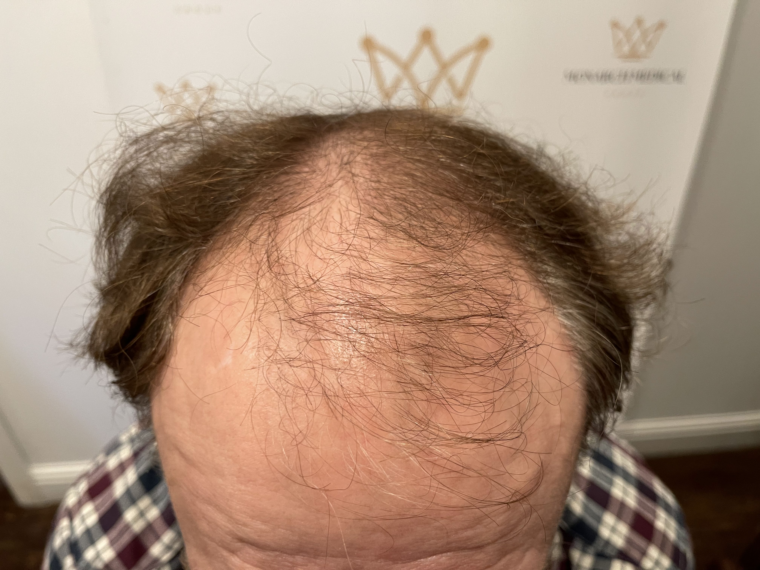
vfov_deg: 54.9
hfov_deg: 69.4
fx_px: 549
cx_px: 380
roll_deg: -0.8
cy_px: 285
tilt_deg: -38.9
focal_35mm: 25
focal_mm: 5.1
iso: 160
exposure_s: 1/50
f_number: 1.6
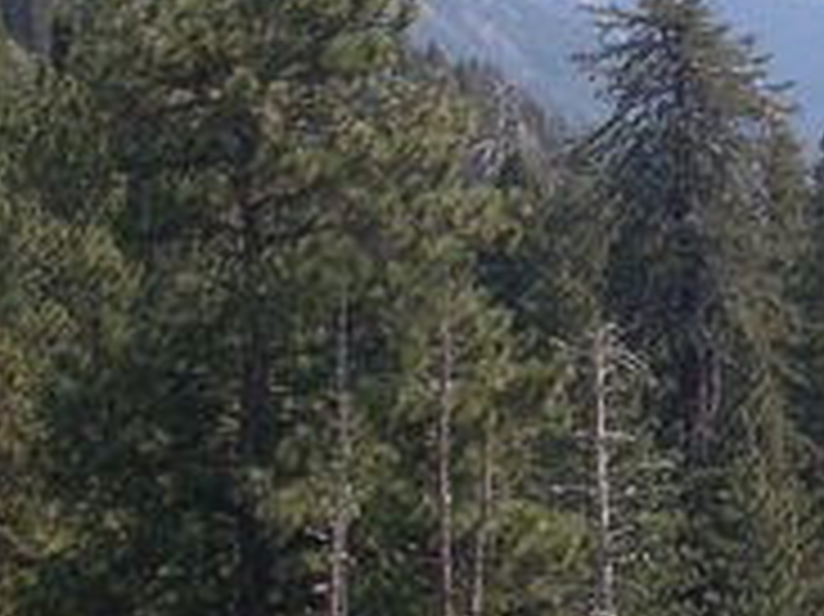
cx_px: 666
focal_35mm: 166
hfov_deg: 11.9
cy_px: 135
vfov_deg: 8.9
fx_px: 3949
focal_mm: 8
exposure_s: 1/162
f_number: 7.6
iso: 100
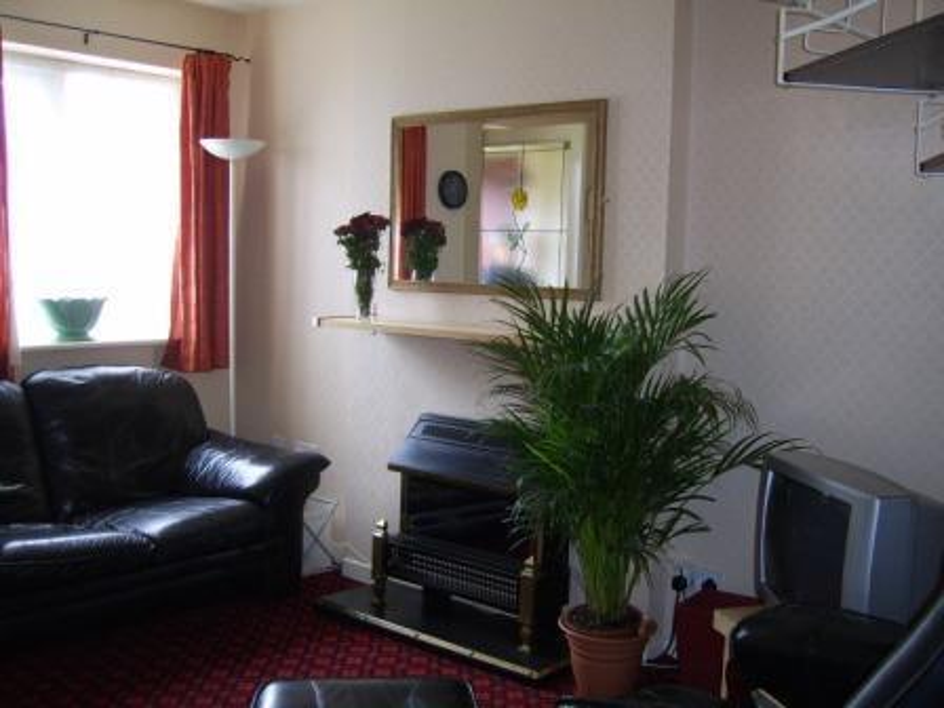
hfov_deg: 49.0
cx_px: 472
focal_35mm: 38
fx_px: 1036
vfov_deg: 37.7
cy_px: 354
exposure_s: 1/30
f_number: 2.8
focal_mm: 7.8
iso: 100
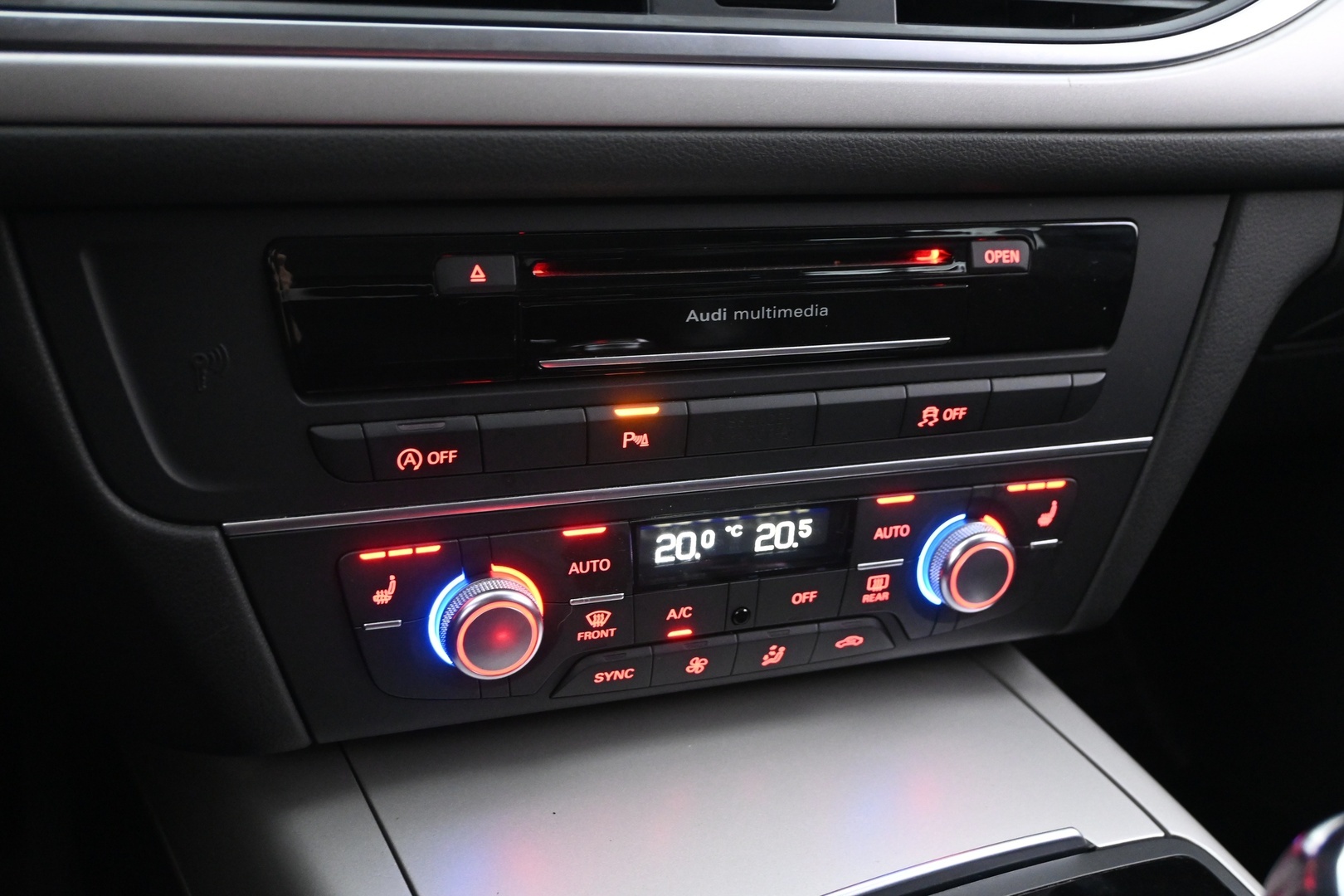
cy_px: 448
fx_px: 1372
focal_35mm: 37
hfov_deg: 52.2
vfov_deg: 36.2
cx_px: 672
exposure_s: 1/13
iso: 3200
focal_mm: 24.5
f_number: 4.2
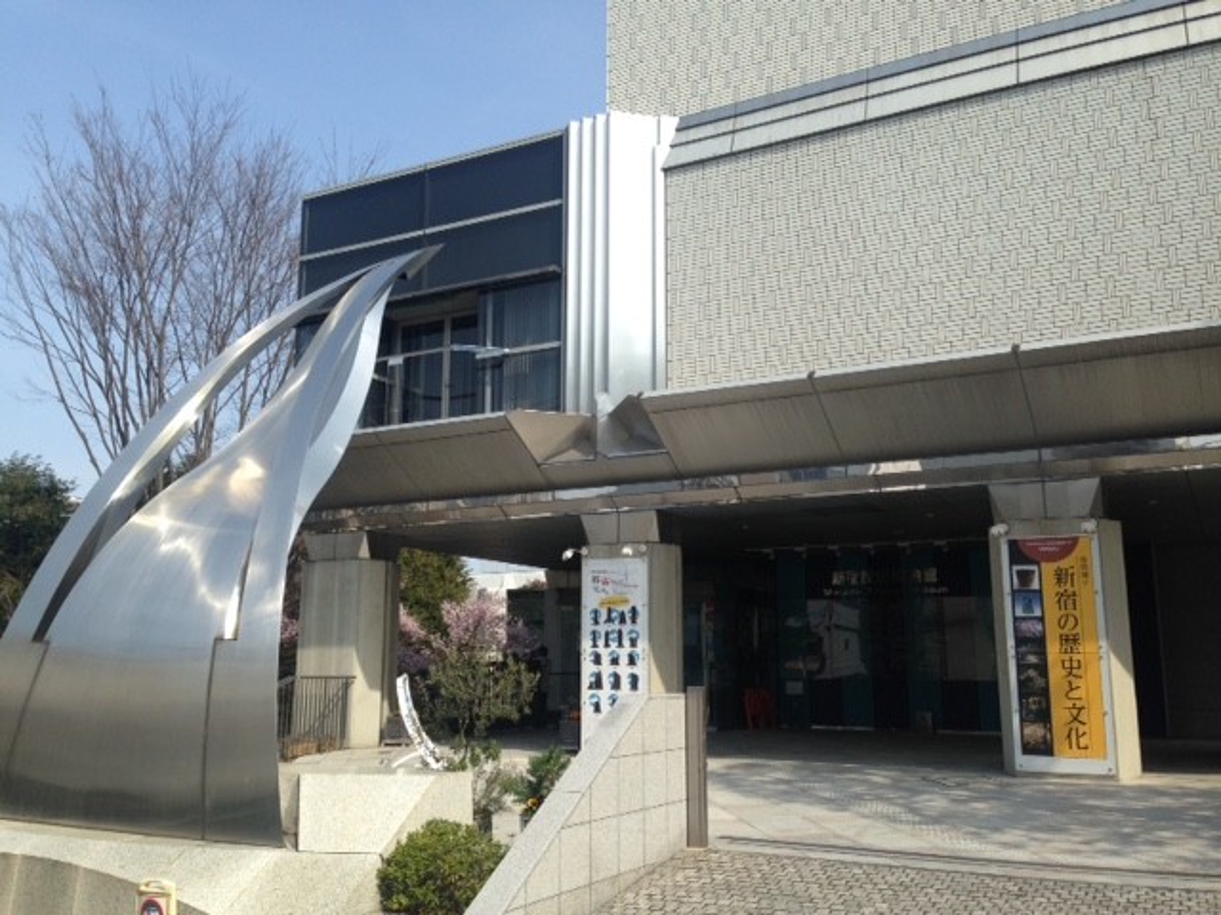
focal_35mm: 33
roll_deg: +0.4
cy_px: 458
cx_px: 610
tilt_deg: +9.9
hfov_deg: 55.4
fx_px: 1164
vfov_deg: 42.9
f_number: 2.4
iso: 50
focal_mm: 4.12
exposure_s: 1/1130
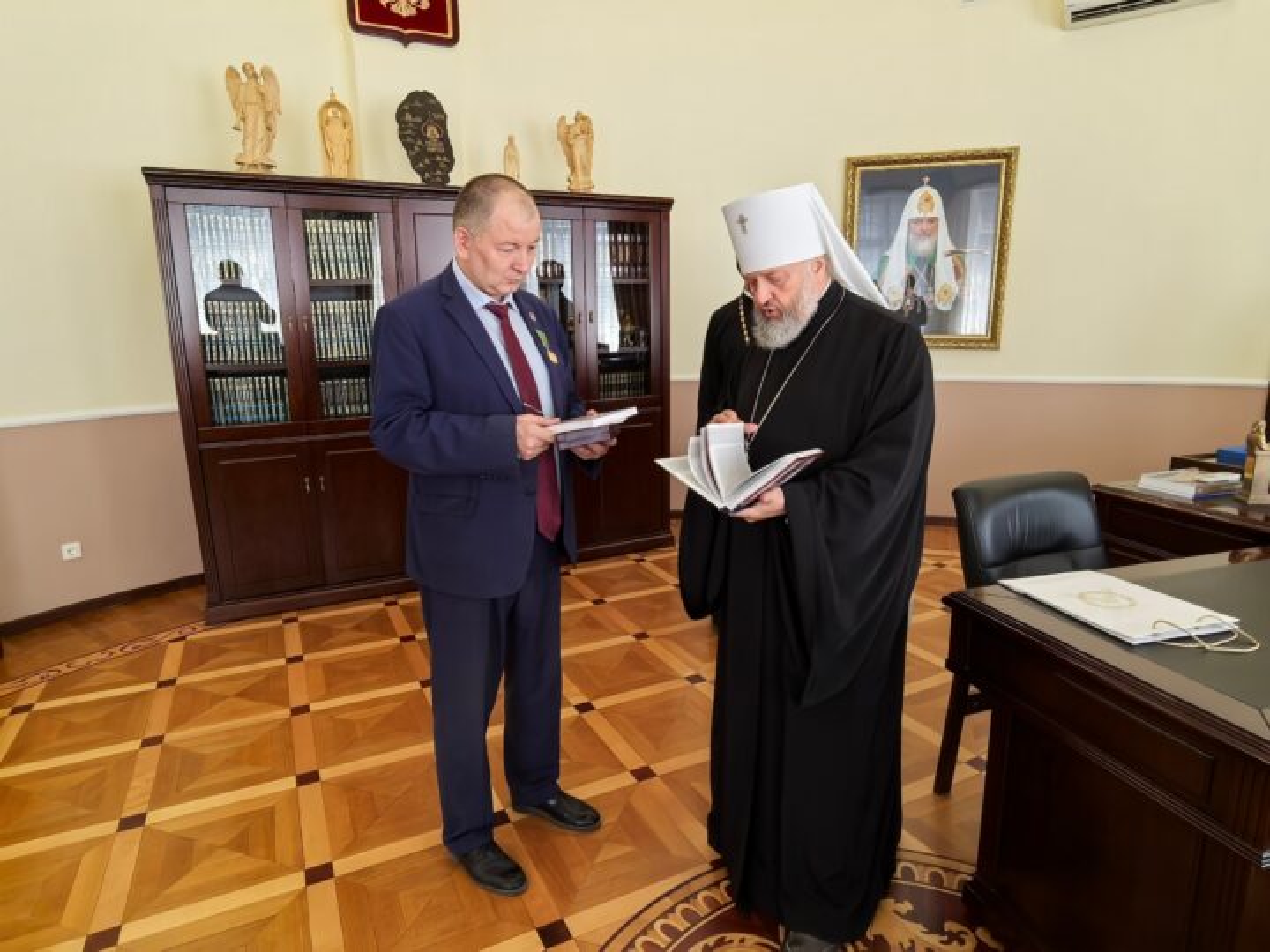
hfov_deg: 81.7
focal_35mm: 20
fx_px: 734
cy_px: 476
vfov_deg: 66.0
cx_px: 635
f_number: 2.2
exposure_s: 1/50
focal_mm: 1.95
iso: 200
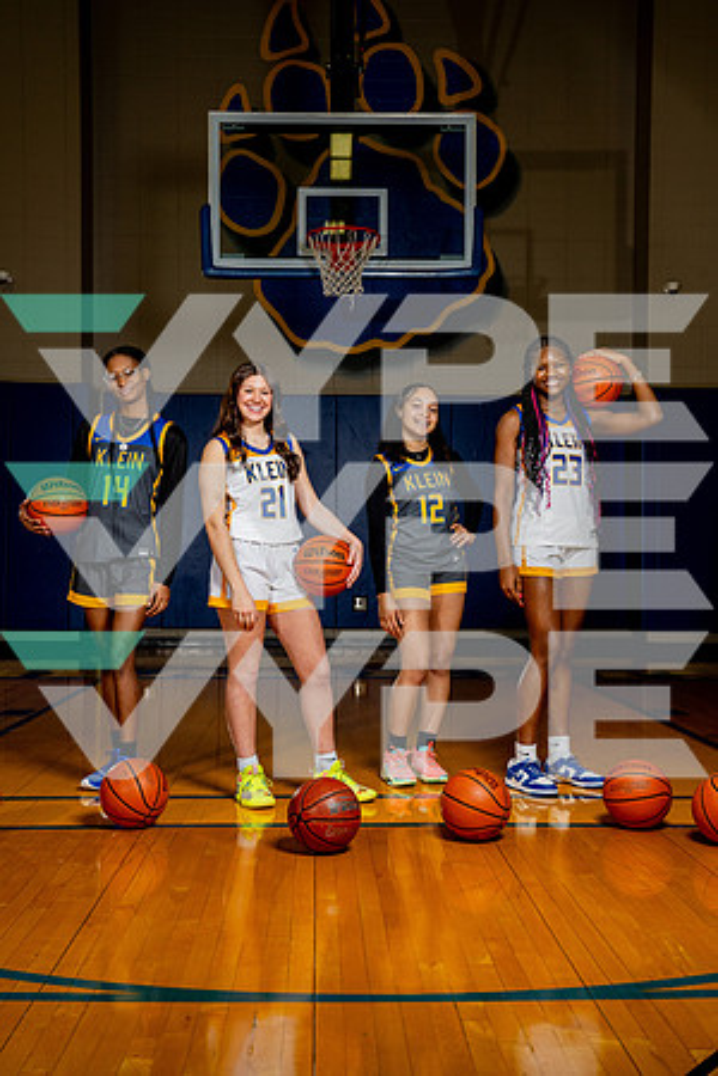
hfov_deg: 29.9
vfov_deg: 43.6
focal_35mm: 45
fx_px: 1346
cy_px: 538
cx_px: 359
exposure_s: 1/250
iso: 400
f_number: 8
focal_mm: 45
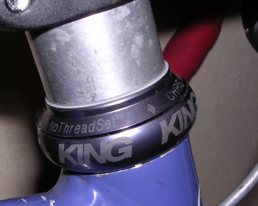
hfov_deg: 29.6
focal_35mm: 64
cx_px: 115
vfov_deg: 23.7
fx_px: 489
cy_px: 143
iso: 100
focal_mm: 5.8
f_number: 5.6
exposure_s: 1/60.1
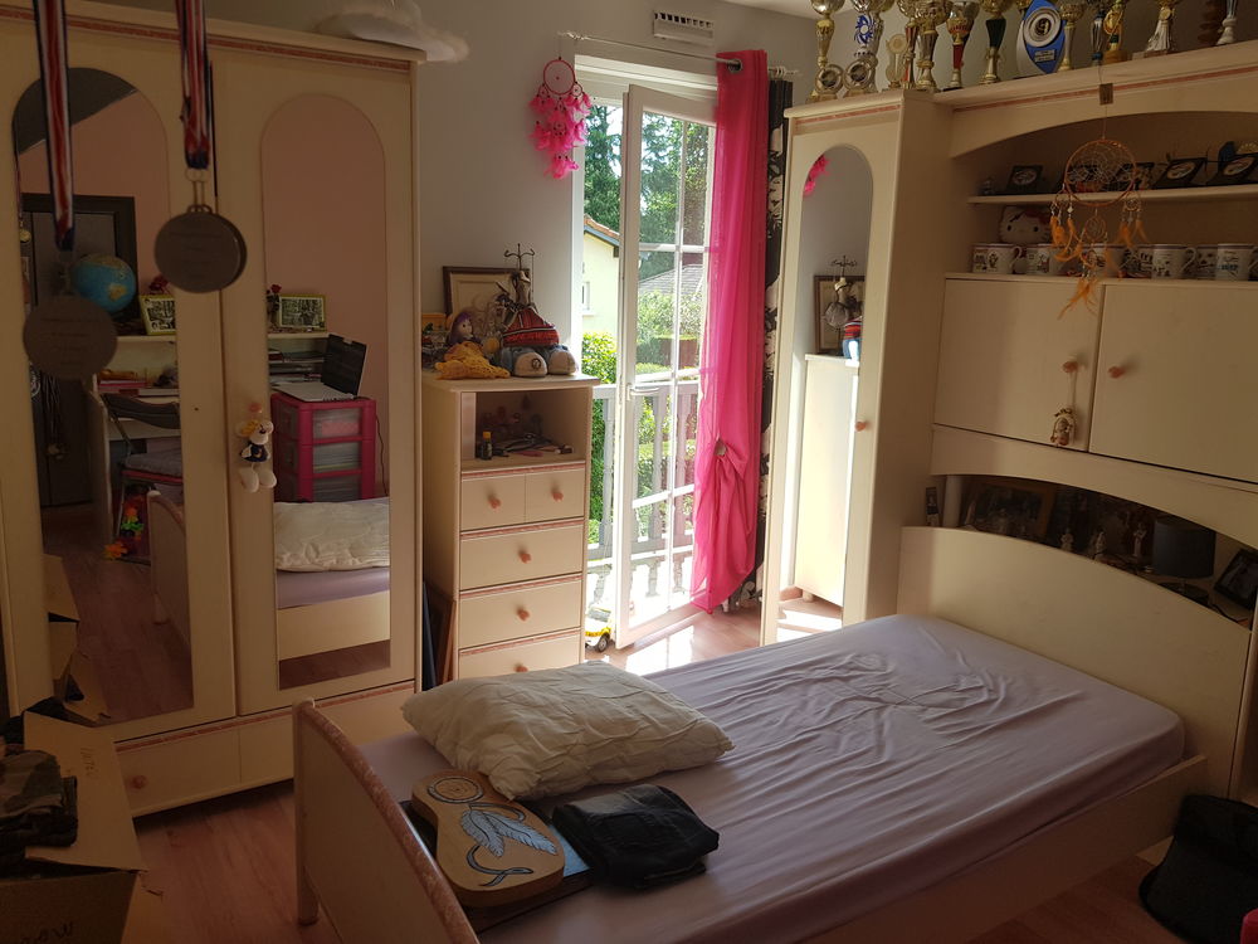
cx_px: 629
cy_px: 472
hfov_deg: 67.3
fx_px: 945
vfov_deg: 53.1
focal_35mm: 26
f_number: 1.7
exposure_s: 1/254
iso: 40
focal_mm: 4.2
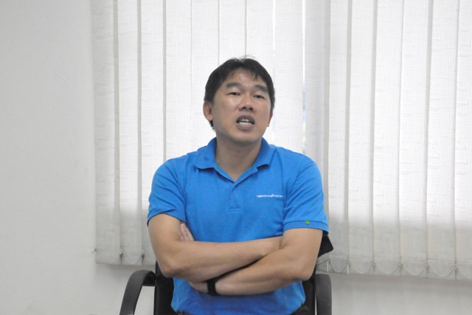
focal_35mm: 99
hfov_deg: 20.6
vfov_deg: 13.8
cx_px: 236
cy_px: 158
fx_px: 1298
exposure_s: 1/80
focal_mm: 66
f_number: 9
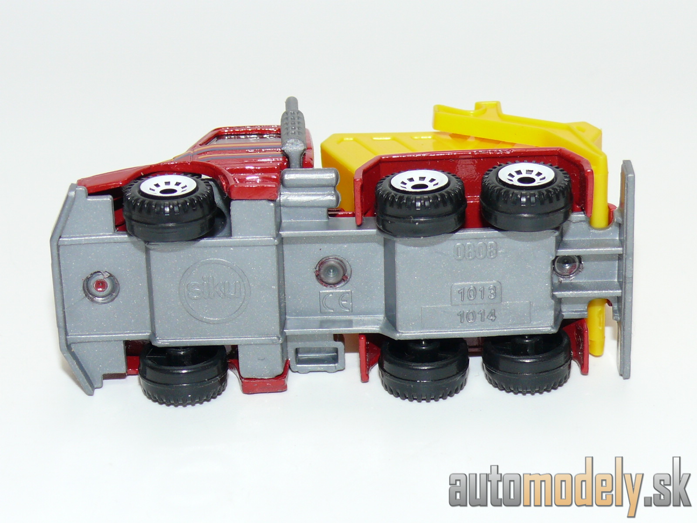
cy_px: 262
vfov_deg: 14.4
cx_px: 348
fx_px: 2074
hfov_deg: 19.1
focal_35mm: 103
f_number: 4
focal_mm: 13.5
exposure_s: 1/30
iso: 100
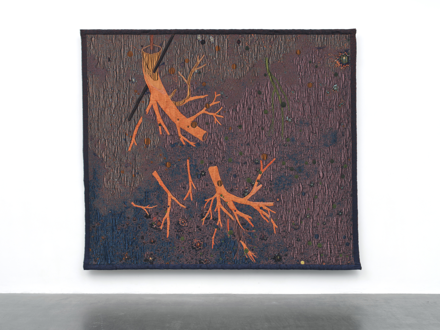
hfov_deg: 51.4
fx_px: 458
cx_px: 220
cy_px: 165
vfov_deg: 39.7
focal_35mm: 36
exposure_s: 1/125
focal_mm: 45
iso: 100
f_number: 11
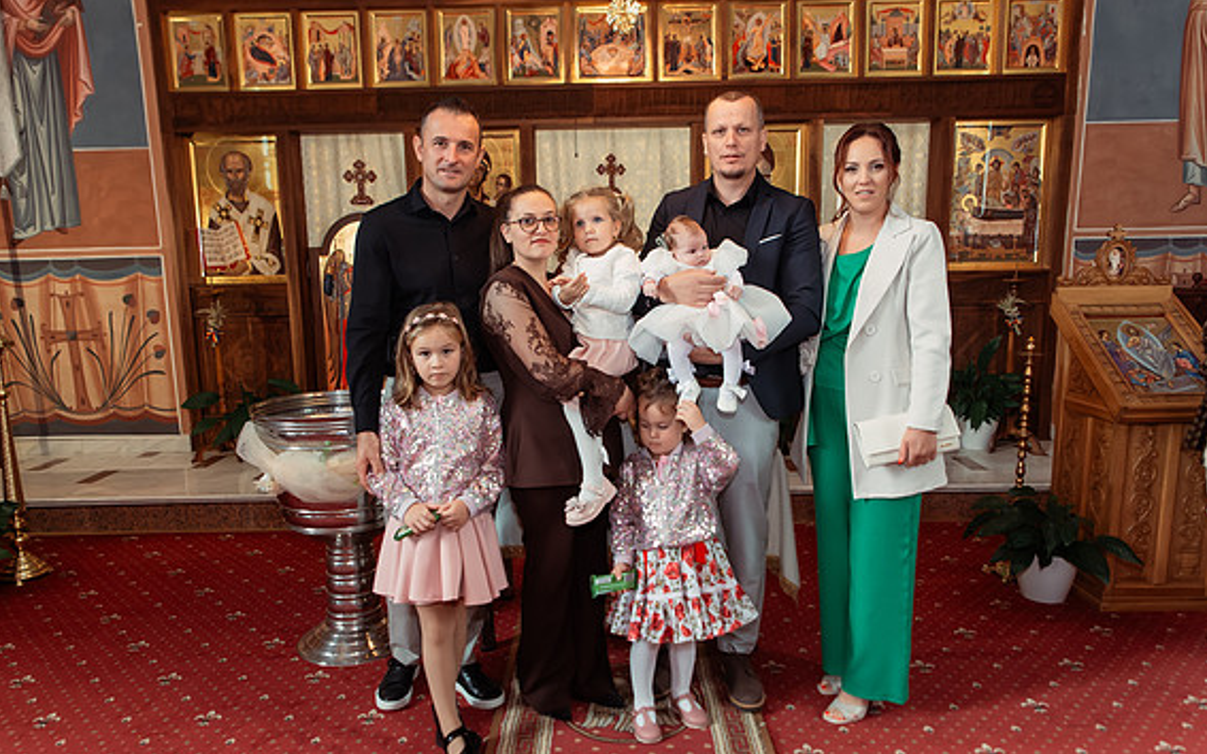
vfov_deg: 49.2
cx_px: 596
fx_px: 822
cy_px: 373
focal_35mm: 25
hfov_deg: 72.6
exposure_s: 1/250
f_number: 3.5
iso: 3200
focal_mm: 24
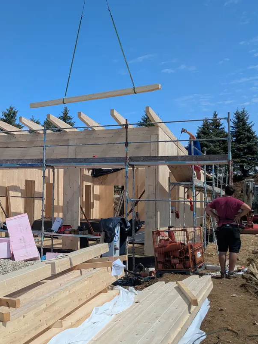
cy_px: 169
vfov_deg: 46.8
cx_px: 61
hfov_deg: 35.1
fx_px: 397
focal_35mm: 40
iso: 48
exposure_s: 1/2370
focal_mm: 5.43
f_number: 1.89
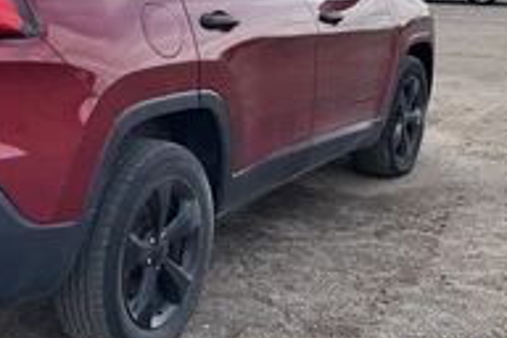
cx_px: 82
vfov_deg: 21.5
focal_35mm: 63
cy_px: 116
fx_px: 887
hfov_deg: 30.9
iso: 25
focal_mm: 3
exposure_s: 1/728
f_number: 1.8
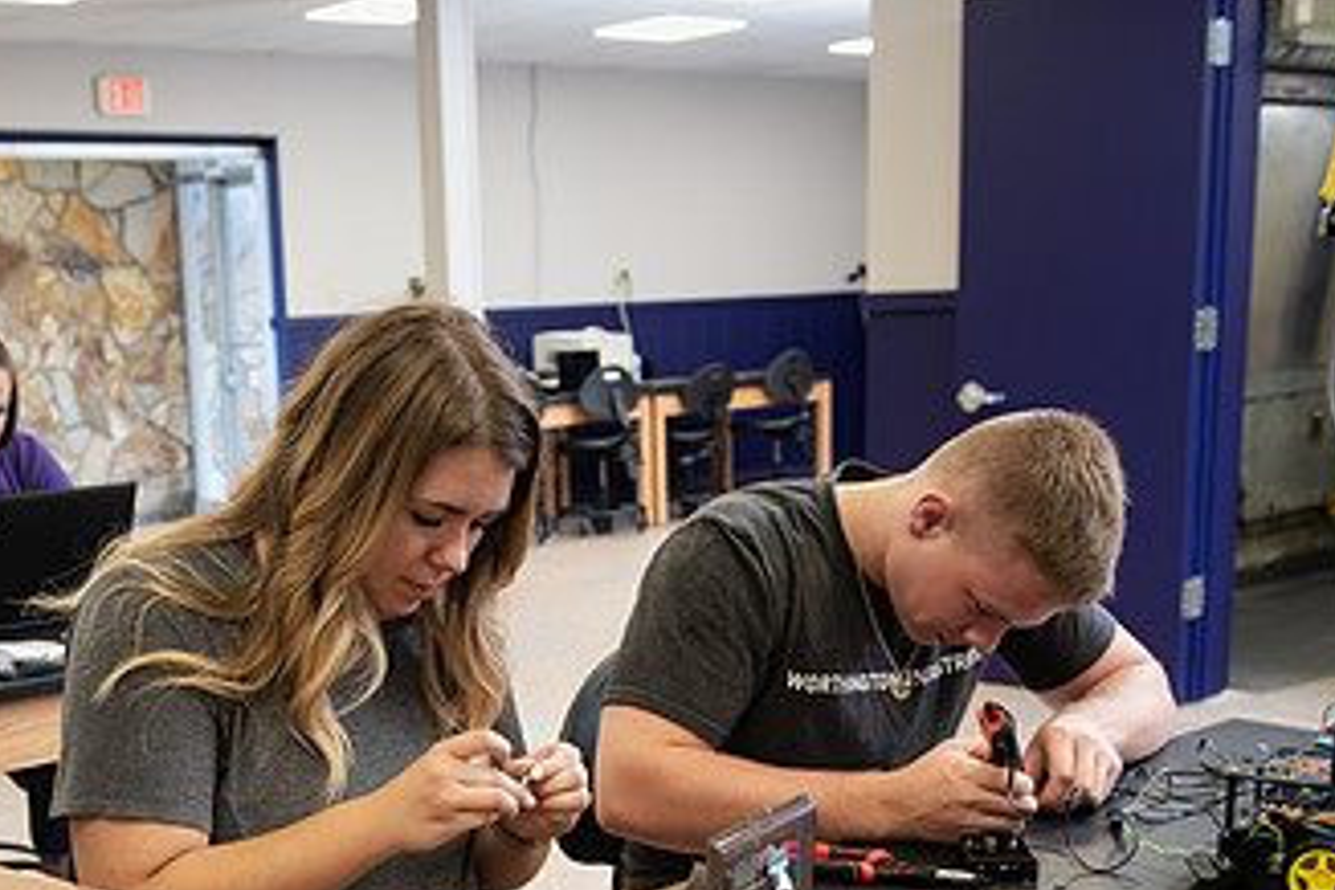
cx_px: 412
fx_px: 2039
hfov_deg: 35.8
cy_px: 782
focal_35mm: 55
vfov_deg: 24.0
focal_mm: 31
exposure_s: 1/80
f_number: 4.5
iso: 800
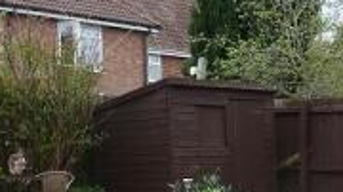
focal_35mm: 88
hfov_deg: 24.2
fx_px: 800
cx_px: 171
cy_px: 218
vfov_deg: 13.4
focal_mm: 4.1
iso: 80
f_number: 4
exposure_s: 1/125
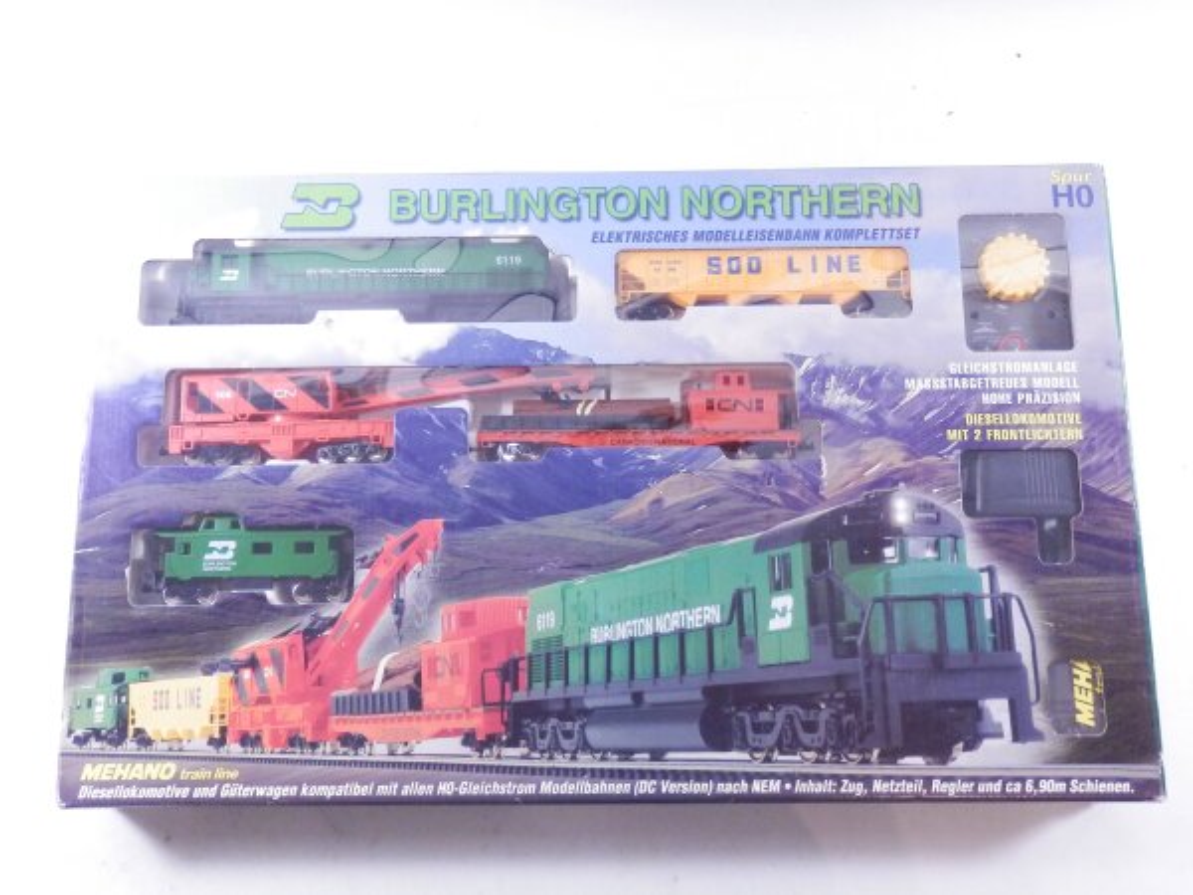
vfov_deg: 46.8
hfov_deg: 60.0
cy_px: 448
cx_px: 596
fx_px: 1034
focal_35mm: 30
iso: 800
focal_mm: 5.5
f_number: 3.3
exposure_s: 1/125
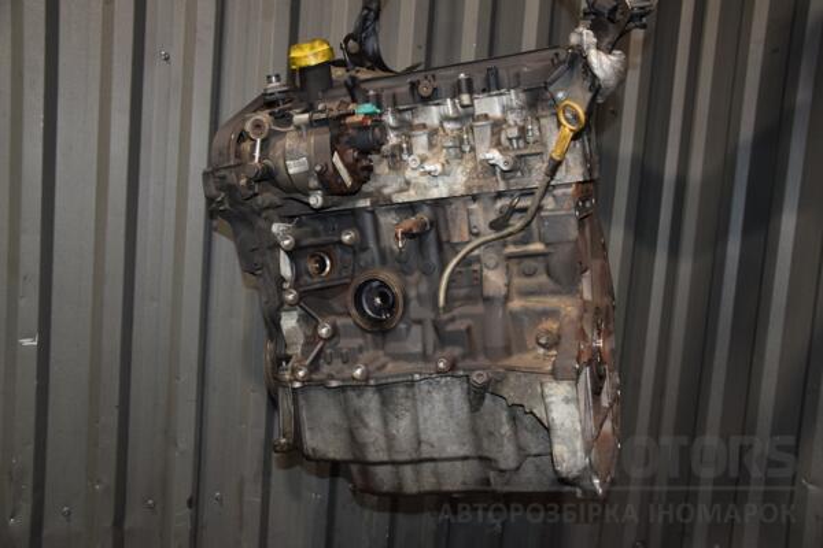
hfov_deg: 53.1
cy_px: 274
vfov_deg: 36.9
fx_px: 823
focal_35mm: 36
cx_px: 412
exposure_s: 1/60
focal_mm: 24
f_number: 5
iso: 800
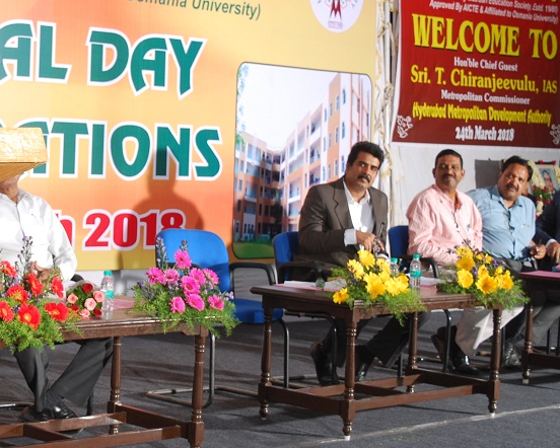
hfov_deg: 20.6
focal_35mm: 92
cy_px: 180
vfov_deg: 16.7
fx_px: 1525
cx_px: 116
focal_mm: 31
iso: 200
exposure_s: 1/160
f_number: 5.6
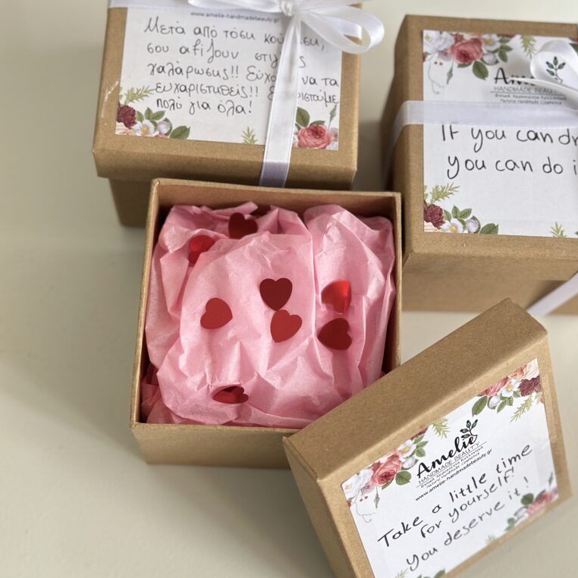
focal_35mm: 57
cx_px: 291
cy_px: 288
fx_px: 1077
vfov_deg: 30.0
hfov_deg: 30.0
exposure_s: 1/75
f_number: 1.78
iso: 125
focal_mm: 6.86
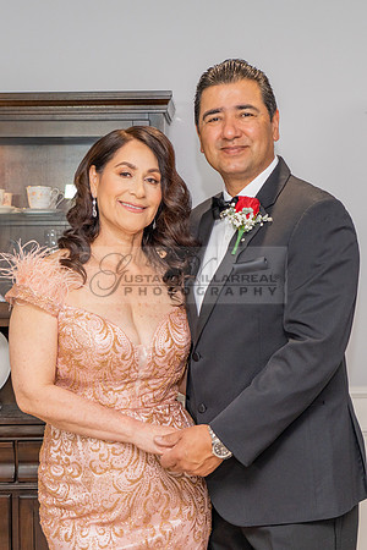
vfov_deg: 28.6
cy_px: 275
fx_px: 1078
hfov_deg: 19.3
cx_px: 231
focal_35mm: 71
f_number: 4.5
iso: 640
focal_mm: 47
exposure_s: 1/160
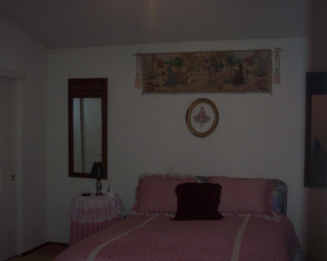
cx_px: 160
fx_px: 416
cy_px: 131
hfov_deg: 42.9
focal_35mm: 43
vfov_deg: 34.9
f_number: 2.8
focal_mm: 8
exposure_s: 1/30
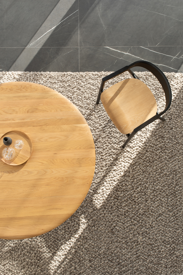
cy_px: 138
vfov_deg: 39.6
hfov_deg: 27.0
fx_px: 381
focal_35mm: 50
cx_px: 92
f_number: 11
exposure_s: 1/60
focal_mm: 50
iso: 80
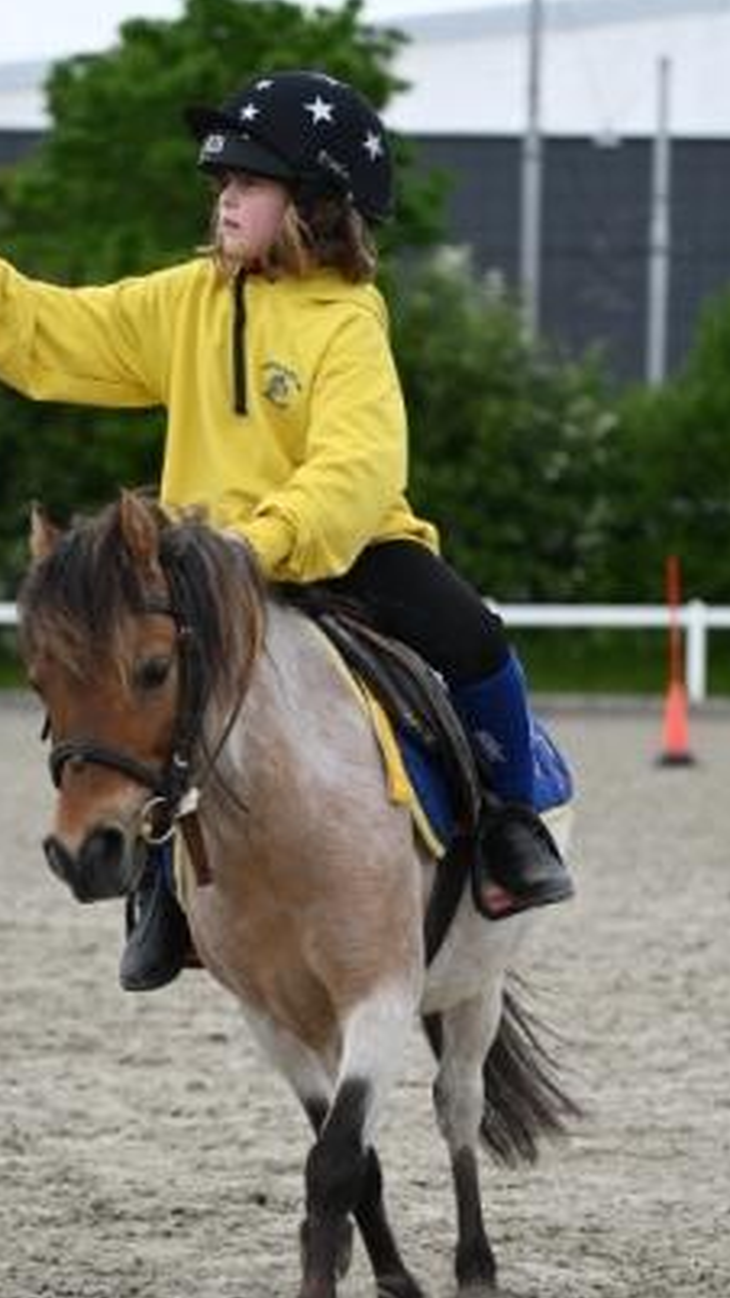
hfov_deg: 7.0
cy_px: 749
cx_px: 195
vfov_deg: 12.5
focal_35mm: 172
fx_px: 5921
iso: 280
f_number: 4.5
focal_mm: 110
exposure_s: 1/1250
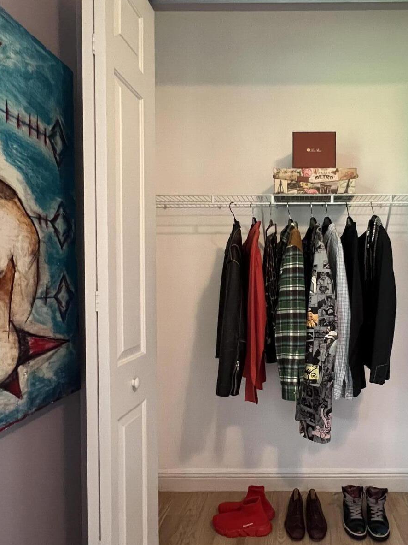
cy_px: 281
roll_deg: +0.2
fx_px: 346
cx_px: 298
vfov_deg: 76.4
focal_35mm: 22
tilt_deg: -1.3
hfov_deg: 58.4
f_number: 1.8
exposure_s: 1/60
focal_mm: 1.57
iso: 640
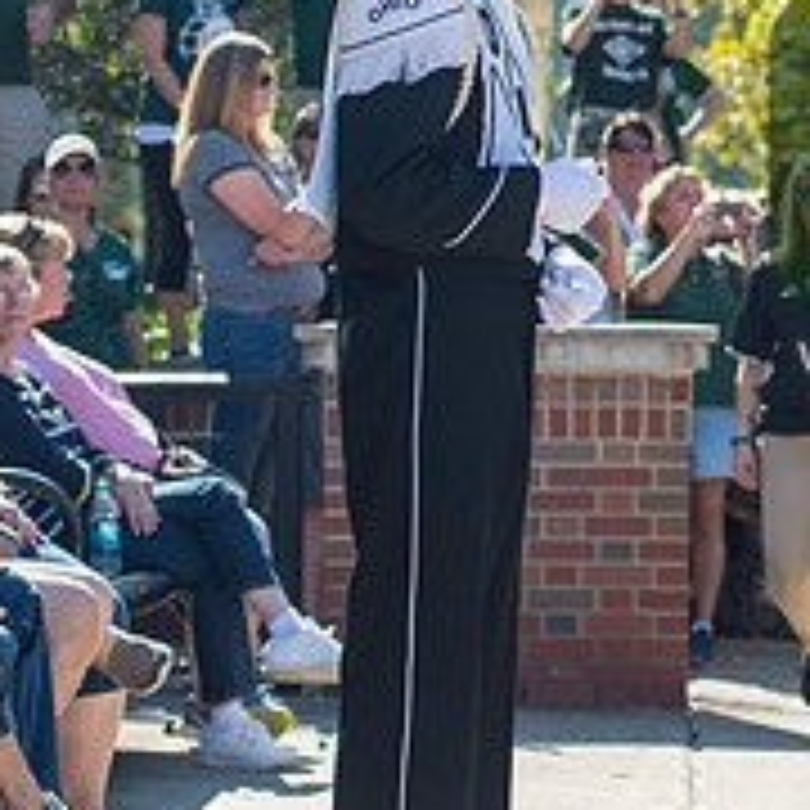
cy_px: 194
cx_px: 1107
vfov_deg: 9.1
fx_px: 5083
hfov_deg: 8.9
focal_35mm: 192
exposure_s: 1/1000
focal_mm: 70
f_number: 4.5
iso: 200
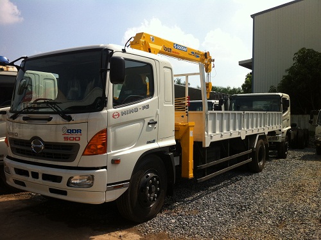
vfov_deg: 40.6
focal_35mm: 35
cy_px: 120
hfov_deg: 52.7
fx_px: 324
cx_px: 160
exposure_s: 1/1316
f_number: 2.8
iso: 80
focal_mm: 3.85
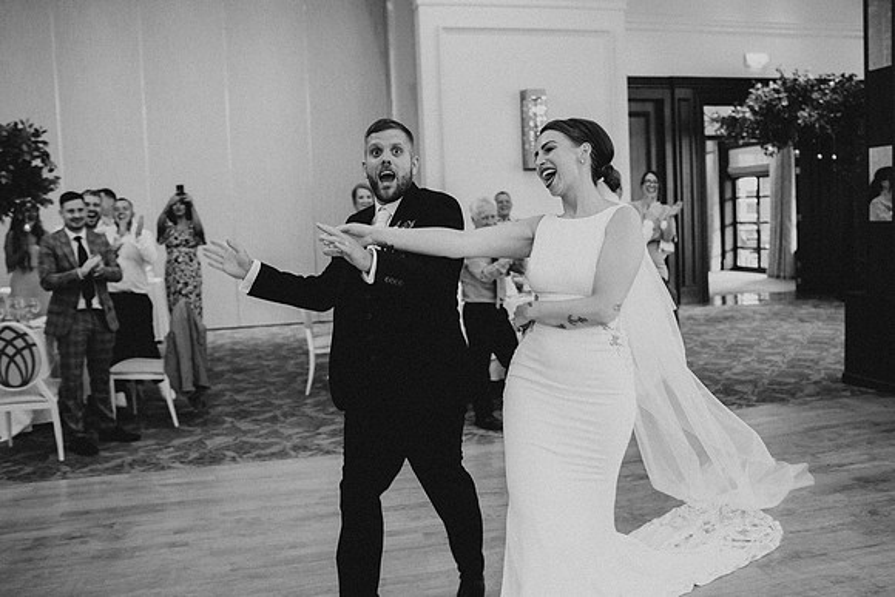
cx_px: 448
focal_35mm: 35
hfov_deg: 54.4
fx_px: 870
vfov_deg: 37.9
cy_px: 298
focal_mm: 35
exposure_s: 1/125
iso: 1600
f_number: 2.8
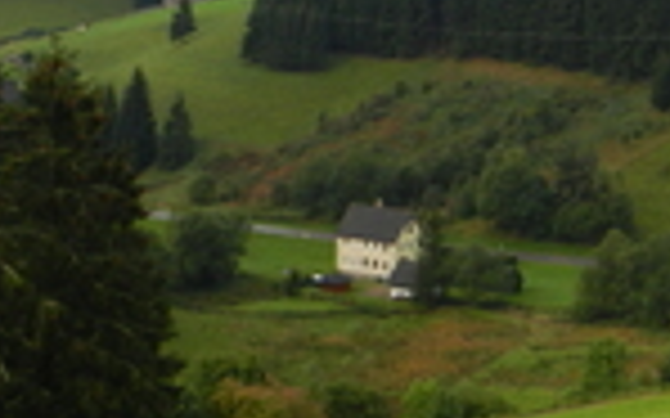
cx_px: 616
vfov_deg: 9.9
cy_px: -193
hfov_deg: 16.1
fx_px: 2336
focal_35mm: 128
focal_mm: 8.2
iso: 160
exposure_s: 1/125
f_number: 4.2
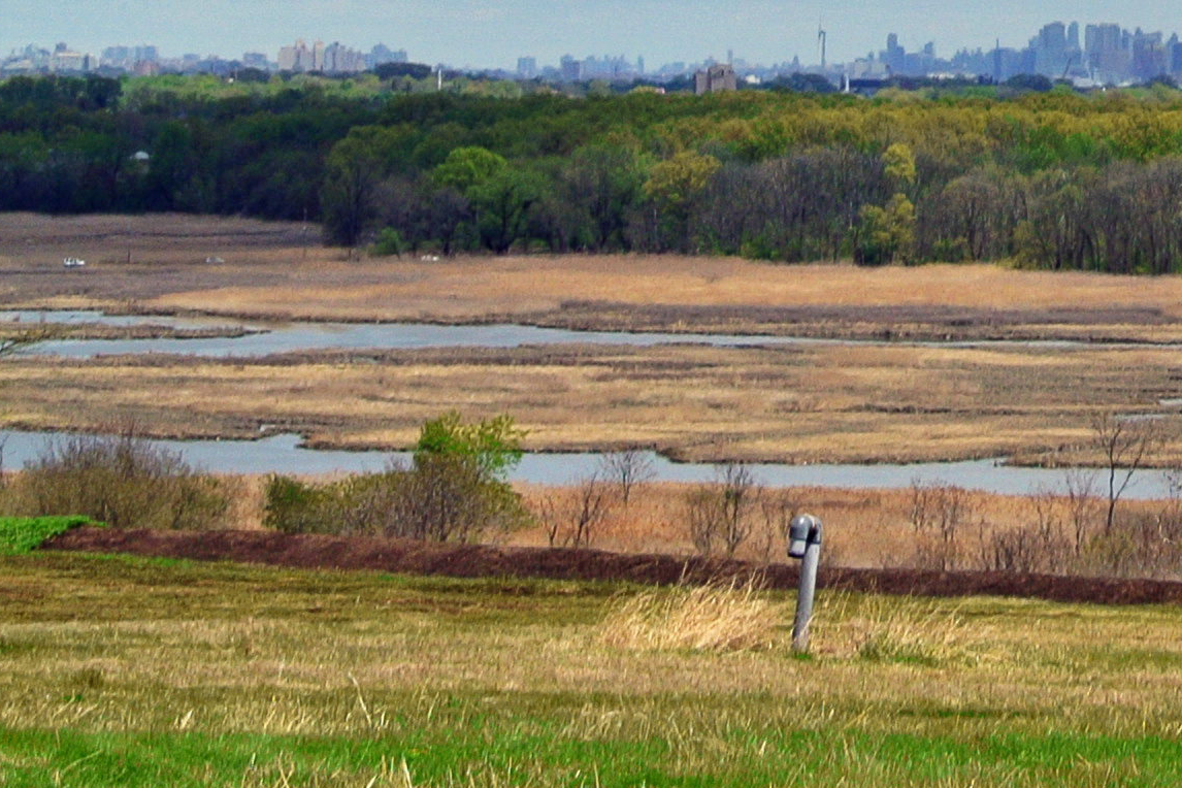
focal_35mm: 274
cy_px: 58
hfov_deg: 7.4
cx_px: 1487
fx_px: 8996
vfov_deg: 5.0
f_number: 5.6
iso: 100
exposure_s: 1/640
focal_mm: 30
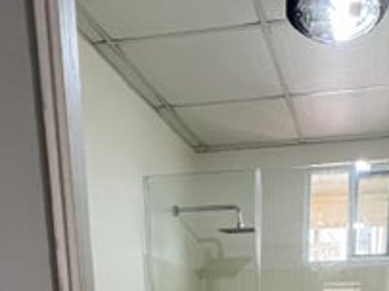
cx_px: 245
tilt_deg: -15.8
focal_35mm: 41
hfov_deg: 45.4
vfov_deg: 25.3
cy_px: 450
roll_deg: +0.3
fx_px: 460
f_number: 1.8
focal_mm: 1.57
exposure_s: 1/60
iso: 250
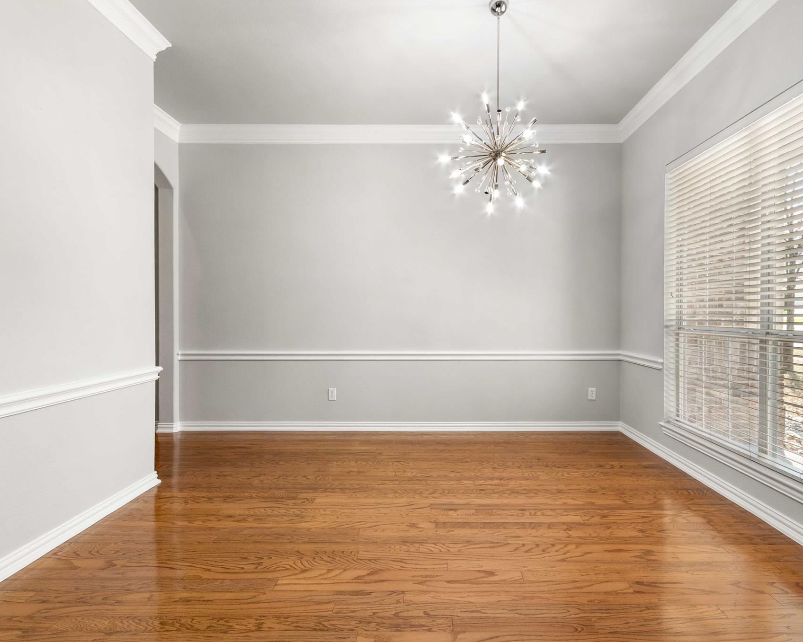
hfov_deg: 89.6
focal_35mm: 17
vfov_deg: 77.0
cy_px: 321
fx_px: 404
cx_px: 423
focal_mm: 10
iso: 100
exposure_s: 1/4
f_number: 8
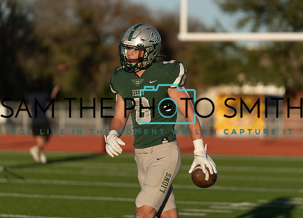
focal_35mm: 253
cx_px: 156
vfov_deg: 5.7
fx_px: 2182
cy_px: 90
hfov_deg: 7.9
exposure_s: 1/2000
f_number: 2.8
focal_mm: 200
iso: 100
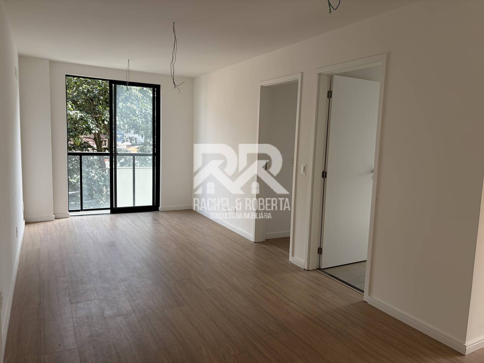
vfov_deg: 53.1
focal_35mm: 26
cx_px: 242
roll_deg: -1.4
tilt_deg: -6.1
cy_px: 182
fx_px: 364
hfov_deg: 67.3
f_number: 1.6
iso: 32
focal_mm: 5.96
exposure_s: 1/156
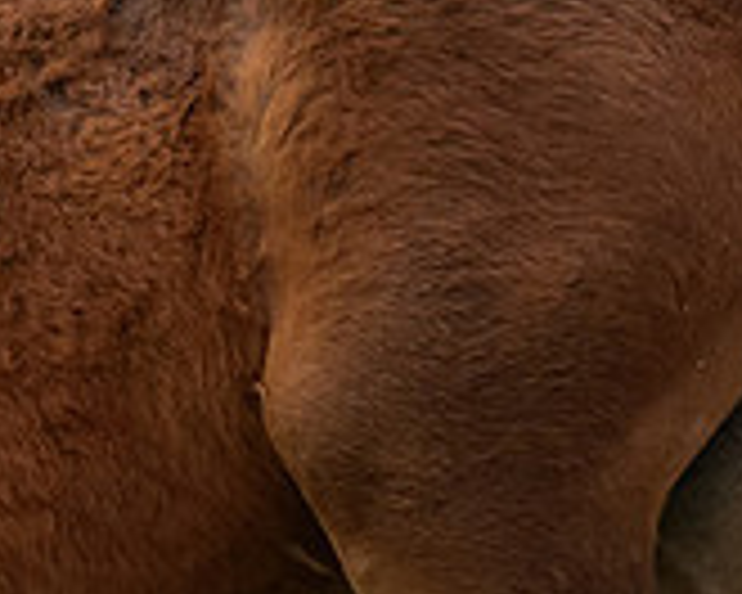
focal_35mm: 1687
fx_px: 37047
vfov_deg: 0.9
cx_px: -535
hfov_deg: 1.1
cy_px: 198
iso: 1800
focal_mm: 270
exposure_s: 1/2000
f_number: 8
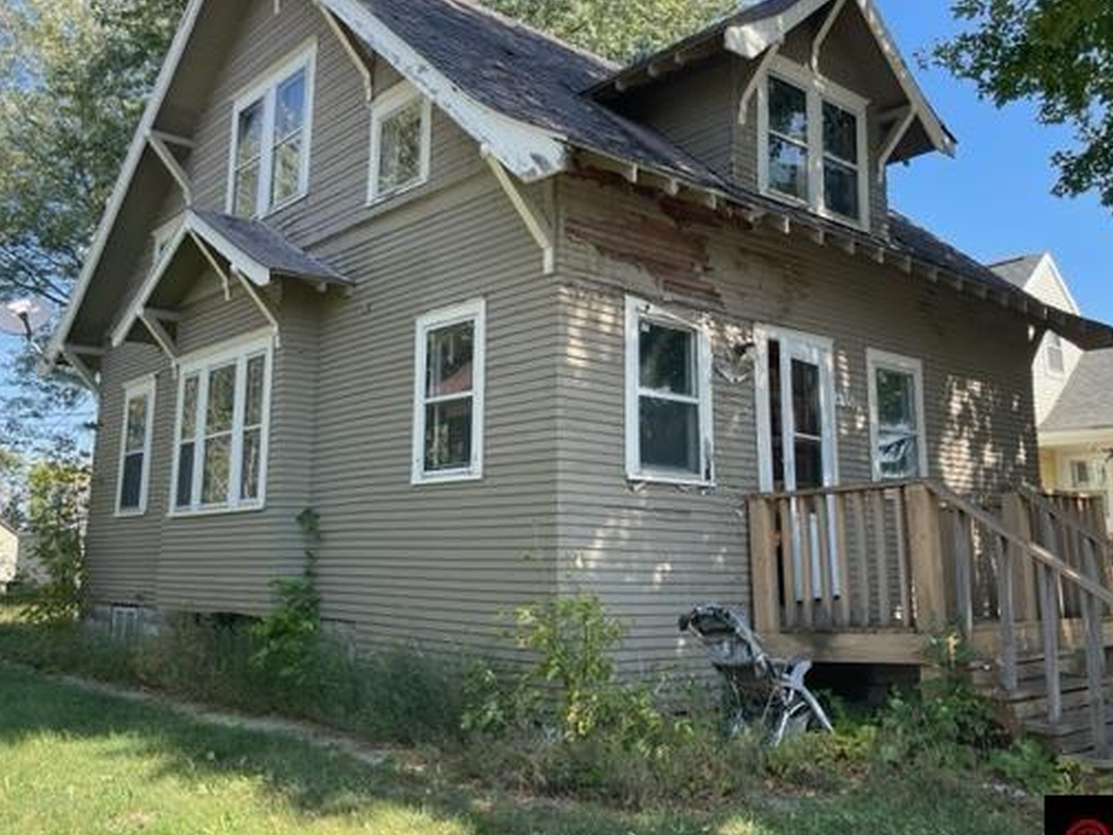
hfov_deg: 55.3
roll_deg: +1.6
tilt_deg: +11.4
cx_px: 603
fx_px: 1061
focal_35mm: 33
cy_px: 353
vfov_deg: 42.8
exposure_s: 1/881
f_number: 1.6
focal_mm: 5.1
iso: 32
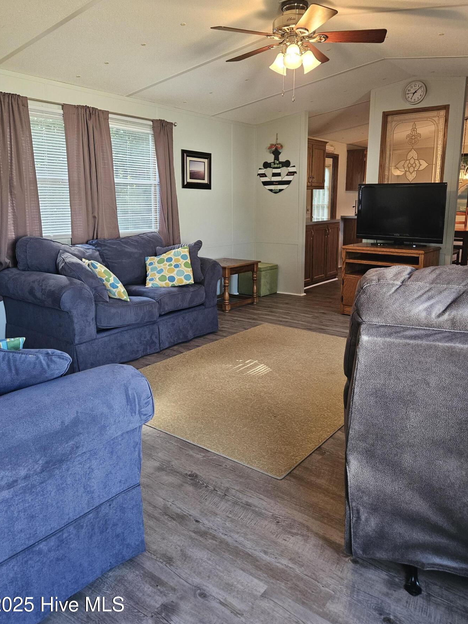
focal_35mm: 26
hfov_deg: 53.1
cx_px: 238
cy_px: 284
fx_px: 469
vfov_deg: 67.2
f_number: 1.8
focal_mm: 5.4
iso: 200
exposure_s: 1/120
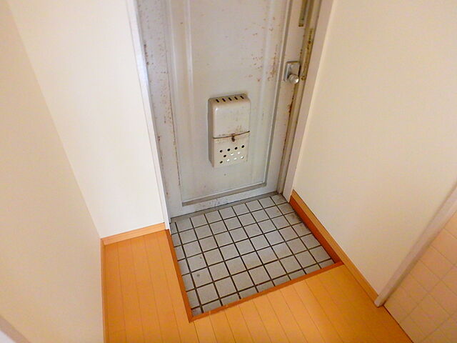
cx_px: 228
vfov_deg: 63.4
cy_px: 172
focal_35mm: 21
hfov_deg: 79.0
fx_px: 277
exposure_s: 1/8
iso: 800
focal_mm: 3.7
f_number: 3.5
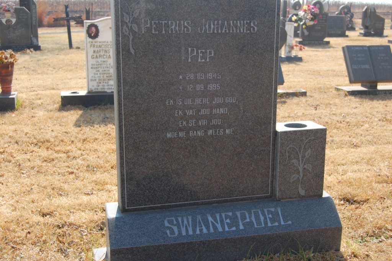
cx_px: 196
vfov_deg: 28.9
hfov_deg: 42.4
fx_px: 506
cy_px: 130
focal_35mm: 46
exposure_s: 1/400
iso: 400
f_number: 7.1
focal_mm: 31
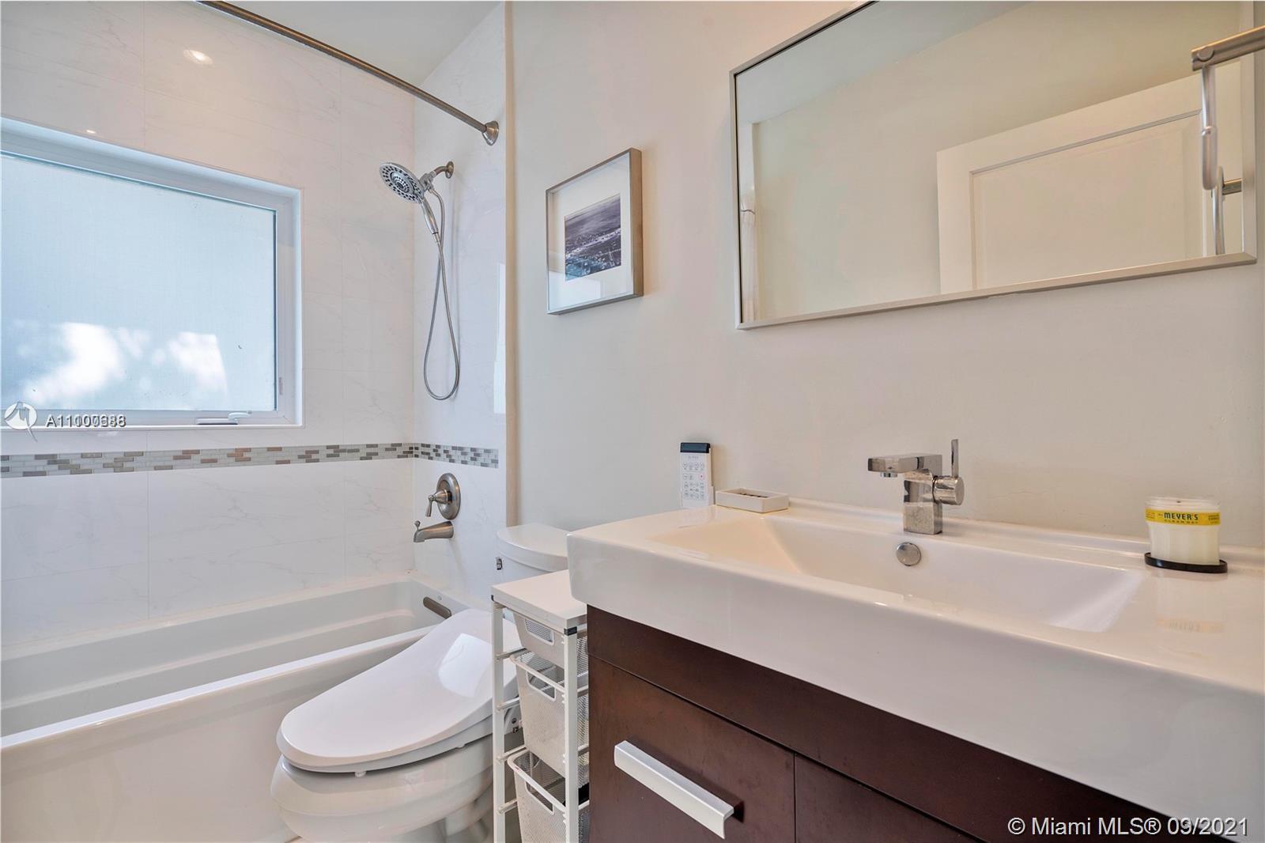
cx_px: 632
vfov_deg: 73.7
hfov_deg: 96.7
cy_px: 422
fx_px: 562
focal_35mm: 16
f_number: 9
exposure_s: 1/15
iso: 200
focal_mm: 16
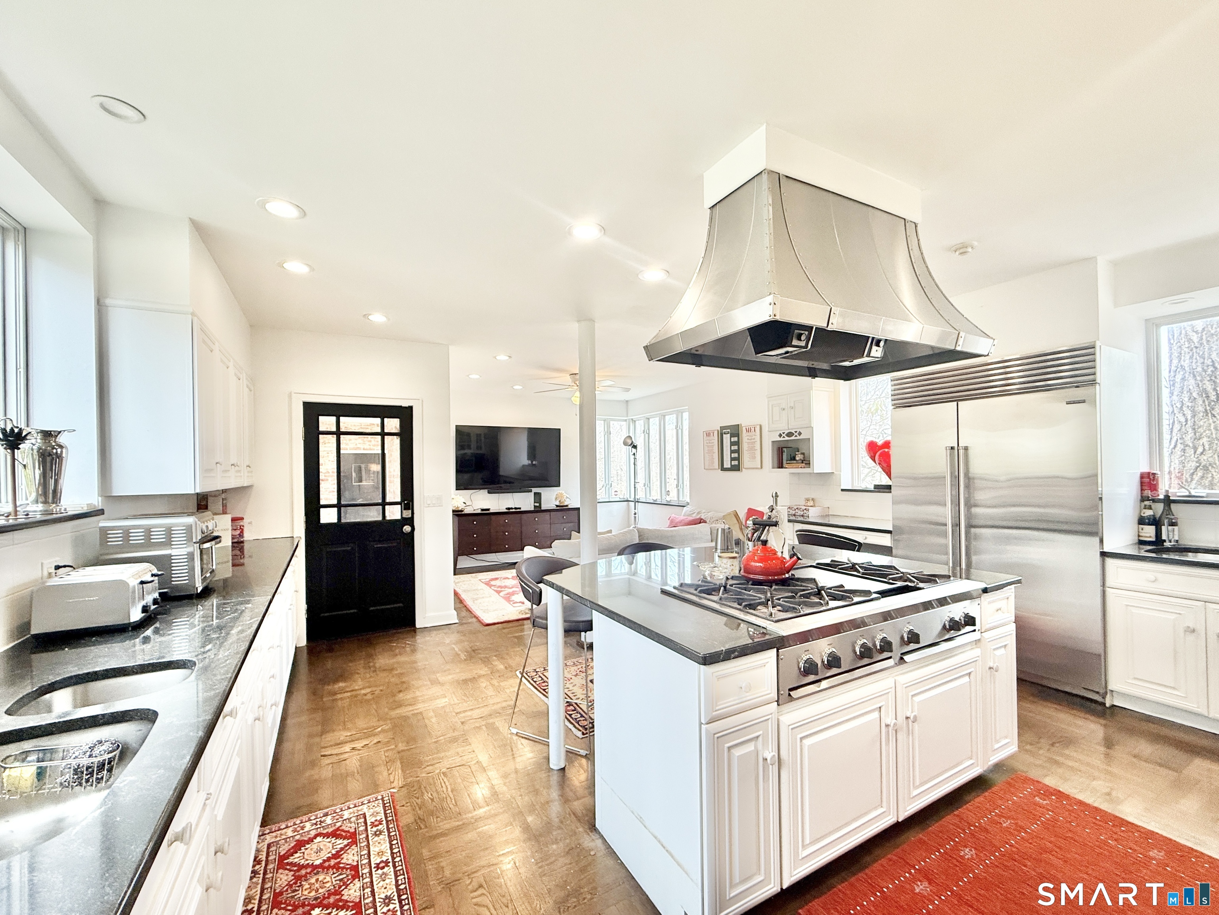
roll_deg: +0.7
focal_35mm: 14
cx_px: 610
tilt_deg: +1.6
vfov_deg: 85.7
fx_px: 493
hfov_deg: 102.1
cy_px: 458
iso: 125
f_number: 2.2
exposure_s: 1/120
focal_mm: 2.22
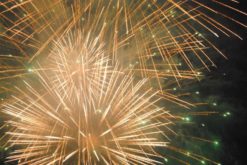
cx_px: 124
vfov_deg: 16.6
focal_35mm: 82
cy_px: 82
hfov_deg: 24.6
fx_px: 567
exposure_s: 1/60
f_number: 5.6
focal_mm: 55
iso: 1600
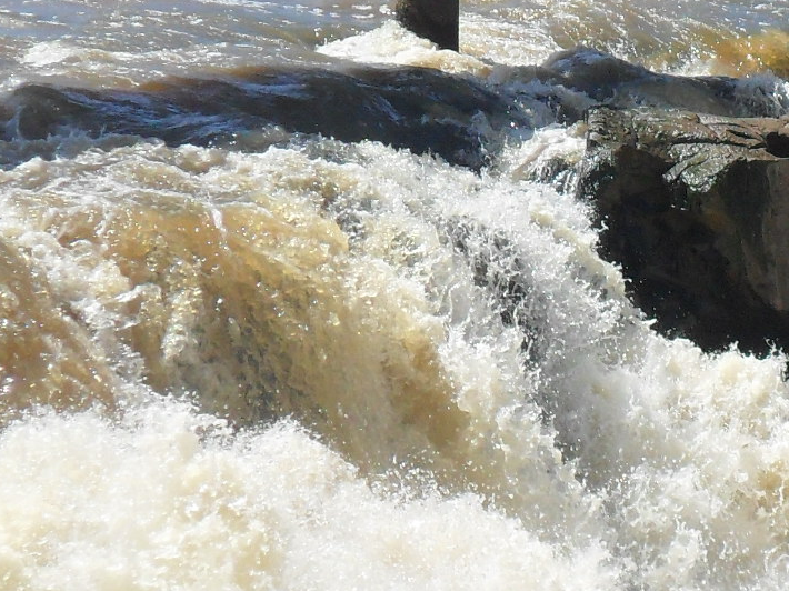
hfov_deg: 7.3
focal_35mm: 267
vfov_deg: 5.6
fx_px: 6084
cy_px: 407
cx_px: 1091
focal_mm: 13.2
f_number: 3.9
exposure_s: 1/1000
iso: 100
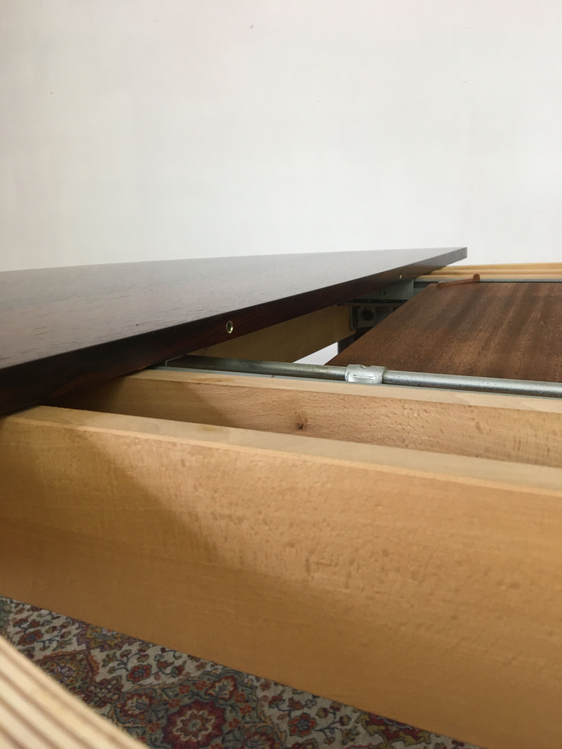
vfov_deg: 61.7
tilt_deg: -13.9
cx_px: 281
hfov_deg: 48.2
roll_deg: +3.5
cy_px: 374
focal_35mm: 29
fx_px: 628
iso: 125
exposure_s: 1/33
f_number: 2.2
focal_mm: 4.15
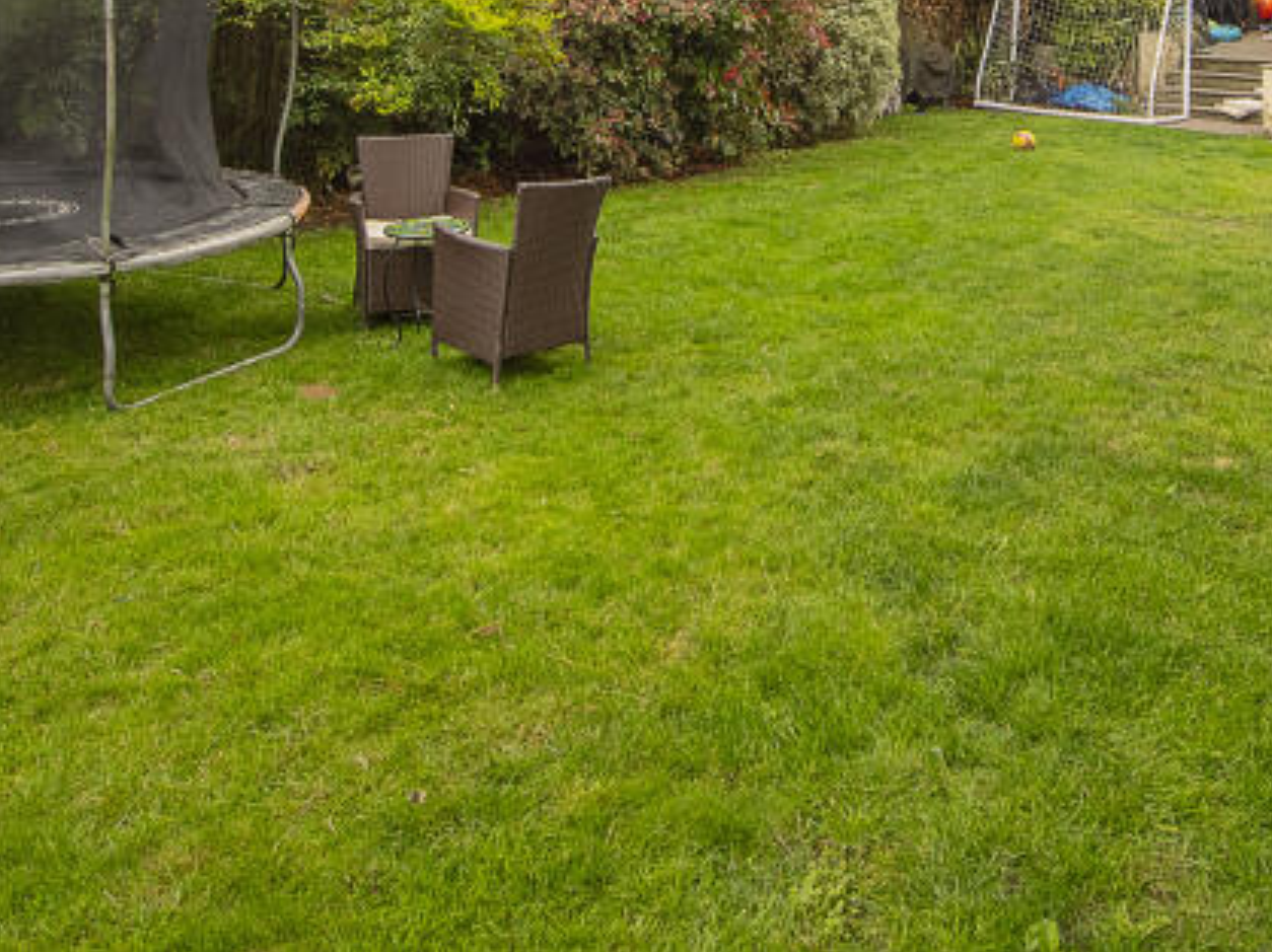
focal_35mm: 33
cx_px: 889
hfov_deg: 53.8
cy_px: -85
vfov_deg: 36.5
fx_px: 1212
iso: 500
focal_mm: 14
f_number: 7.1
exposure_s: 1/400
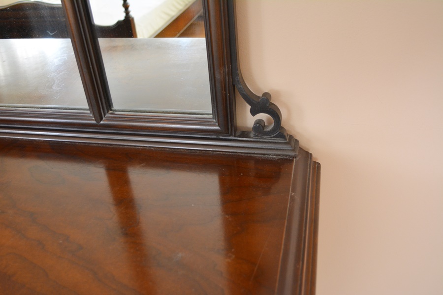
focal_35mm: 33
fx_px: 406
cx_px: 222
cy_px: 148
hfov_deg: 57.2
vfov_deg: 40.0
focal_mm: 22
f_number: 4
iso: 800
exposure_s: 1/60
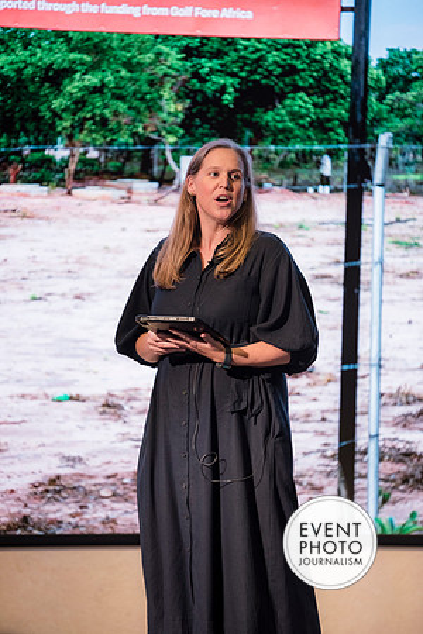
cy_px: 317
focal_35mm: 200
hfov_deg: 6.9
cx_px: 212
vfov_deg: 10.3
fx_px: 3525
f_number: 2.8
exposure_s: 1/125
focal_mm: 200
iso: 800
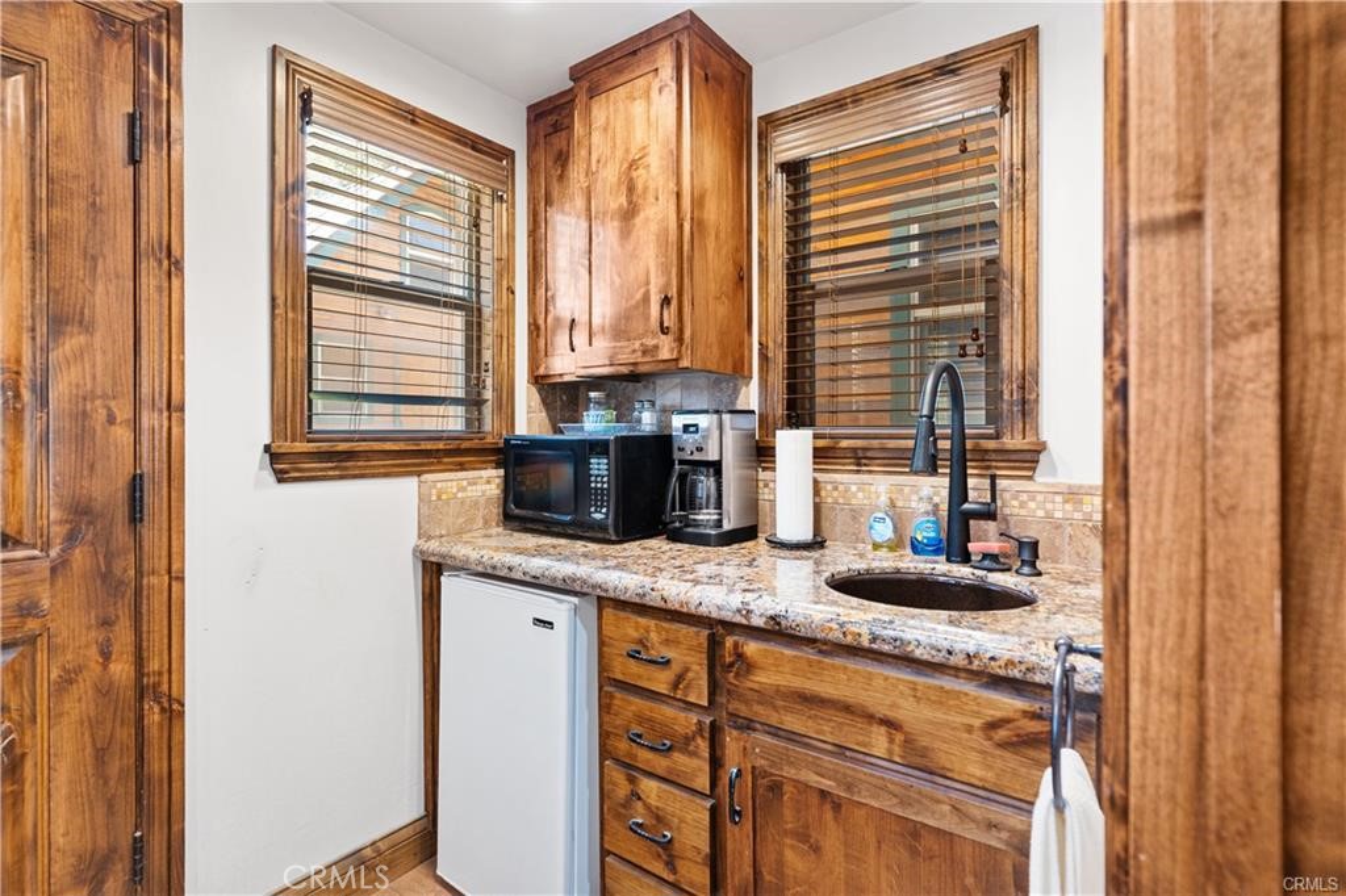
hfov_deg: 93.3
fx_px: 635
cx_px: 673
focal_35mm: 17
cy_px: 448
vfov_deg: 70.4
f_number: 4.5
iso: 400
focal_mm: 17
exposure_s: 1/1.67
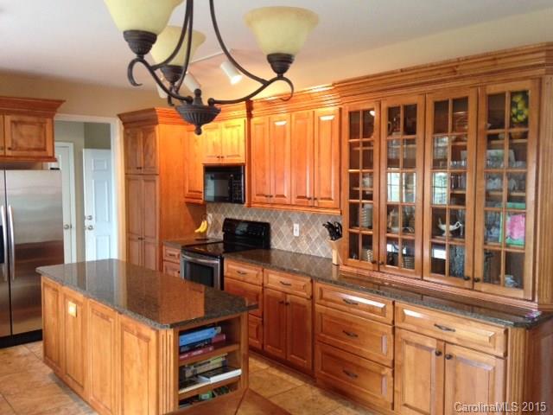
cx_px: 276
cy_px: 208
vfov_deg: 42.9
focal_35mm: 33
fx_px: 527
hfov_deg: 55.4
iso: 200
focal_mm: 4.12
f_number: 2.4
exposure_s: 1/20
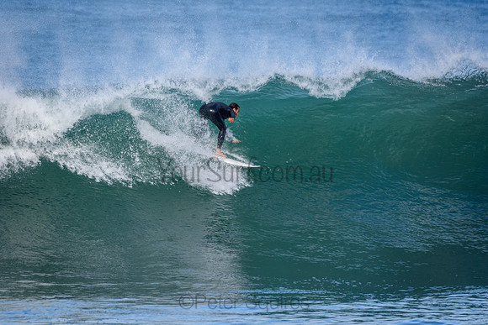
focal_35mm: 615
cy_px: 162
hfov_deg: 3.4
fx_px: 8338
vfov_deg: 2.2
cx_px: 244
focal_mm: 410
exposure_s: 1/2000
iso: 560
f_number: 5.6
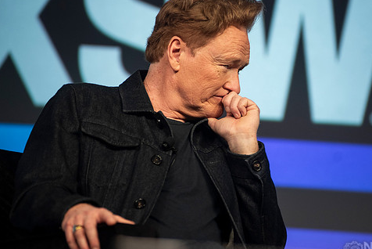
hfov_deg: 7.5
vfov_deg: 5.0
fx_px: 2823
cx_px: 228
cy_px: 101
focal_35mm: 273
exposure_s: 1/320
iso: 1250
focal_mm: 200
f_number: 4
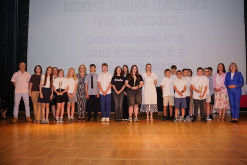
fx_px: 213
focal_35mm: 31
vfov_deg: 42.3
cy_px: 82
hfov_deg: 60.3
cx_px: 127
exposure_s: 1/250
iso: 400
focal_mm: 30
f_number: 2.8
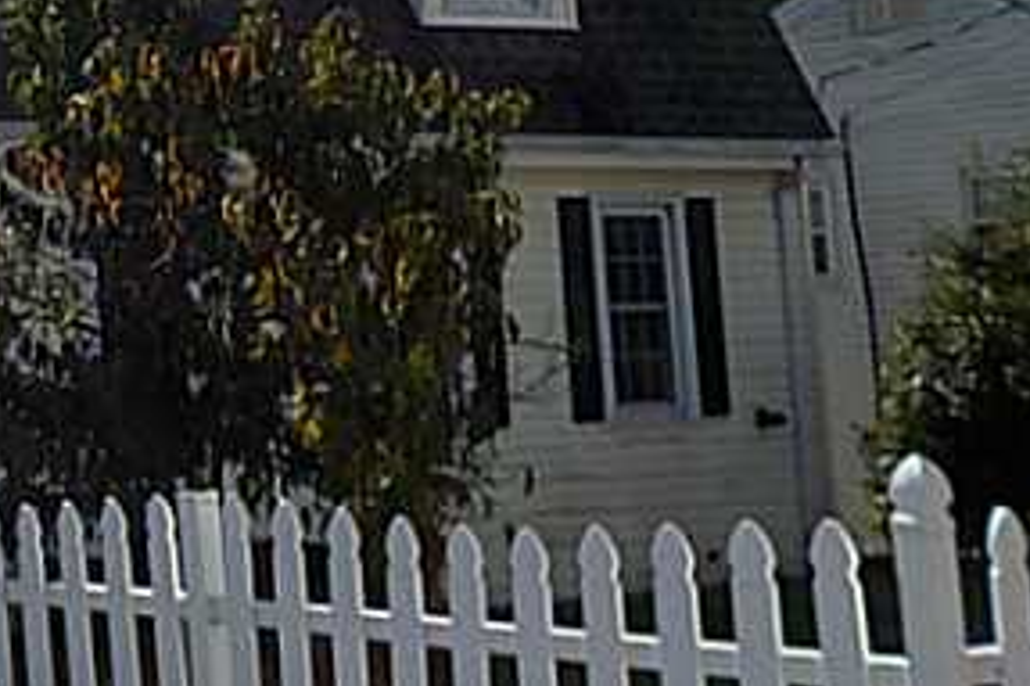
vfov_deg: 15.4
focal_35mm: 87
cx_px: -280
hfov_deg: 21.3
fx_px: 2488
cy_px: 4
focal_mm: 4.1
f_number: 3.3
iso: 125
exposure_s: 1/1600
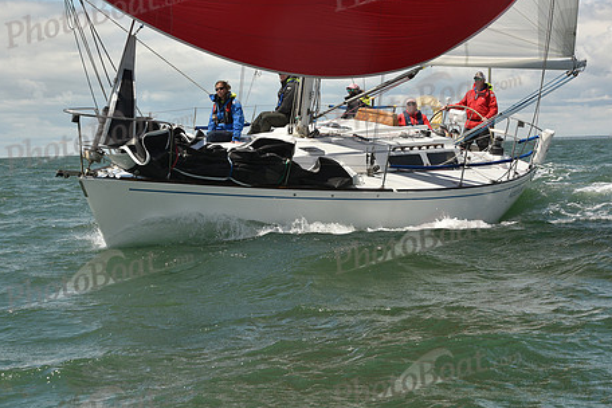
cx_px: 264
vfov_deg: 15.4
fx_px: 1513
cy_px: 189
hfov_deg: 22.9
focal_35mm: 89
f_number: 11
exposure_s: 1/800
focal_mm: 70
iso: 320
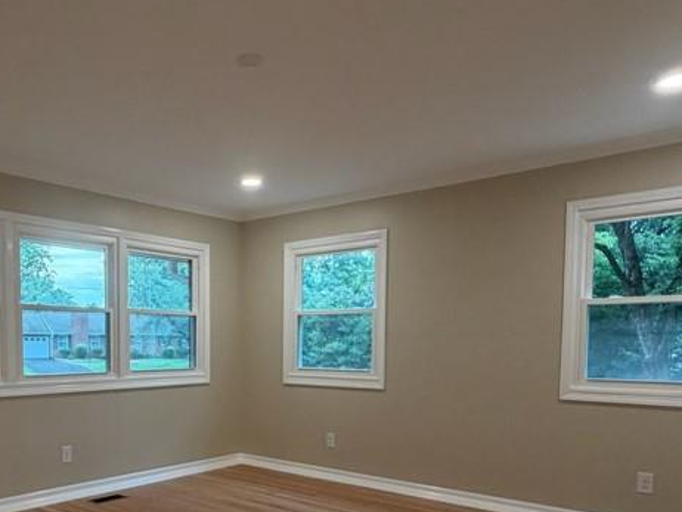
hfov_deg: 56.9
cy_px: 379
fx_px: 611
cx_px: 221
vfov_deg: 44.1
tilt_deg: -3.9
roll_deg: +0.4
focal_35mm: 31
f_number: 2.2
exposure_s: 1/120
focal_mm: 2.22
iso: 200
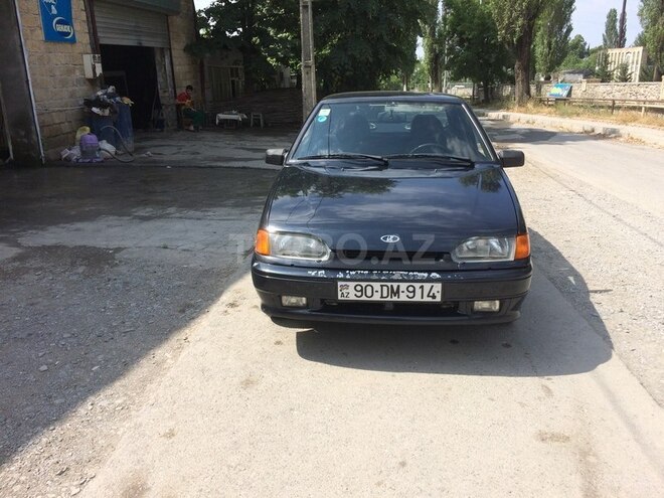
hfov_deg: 61.7
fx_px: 556
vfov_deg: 48.2
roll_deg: +1.5
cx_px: 332
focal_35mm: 29
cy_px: 249
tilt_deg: -15.9
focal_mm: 4.15
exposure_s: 1/1642
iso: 32
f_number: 2.2
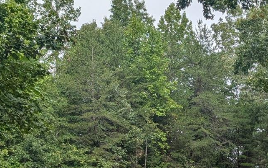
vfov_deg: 14.9
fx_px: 592
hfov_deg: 24.5
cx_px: 258
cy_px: 254
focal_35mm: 81
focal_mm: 6.9
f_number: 1.68
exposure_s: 1/923
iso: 21
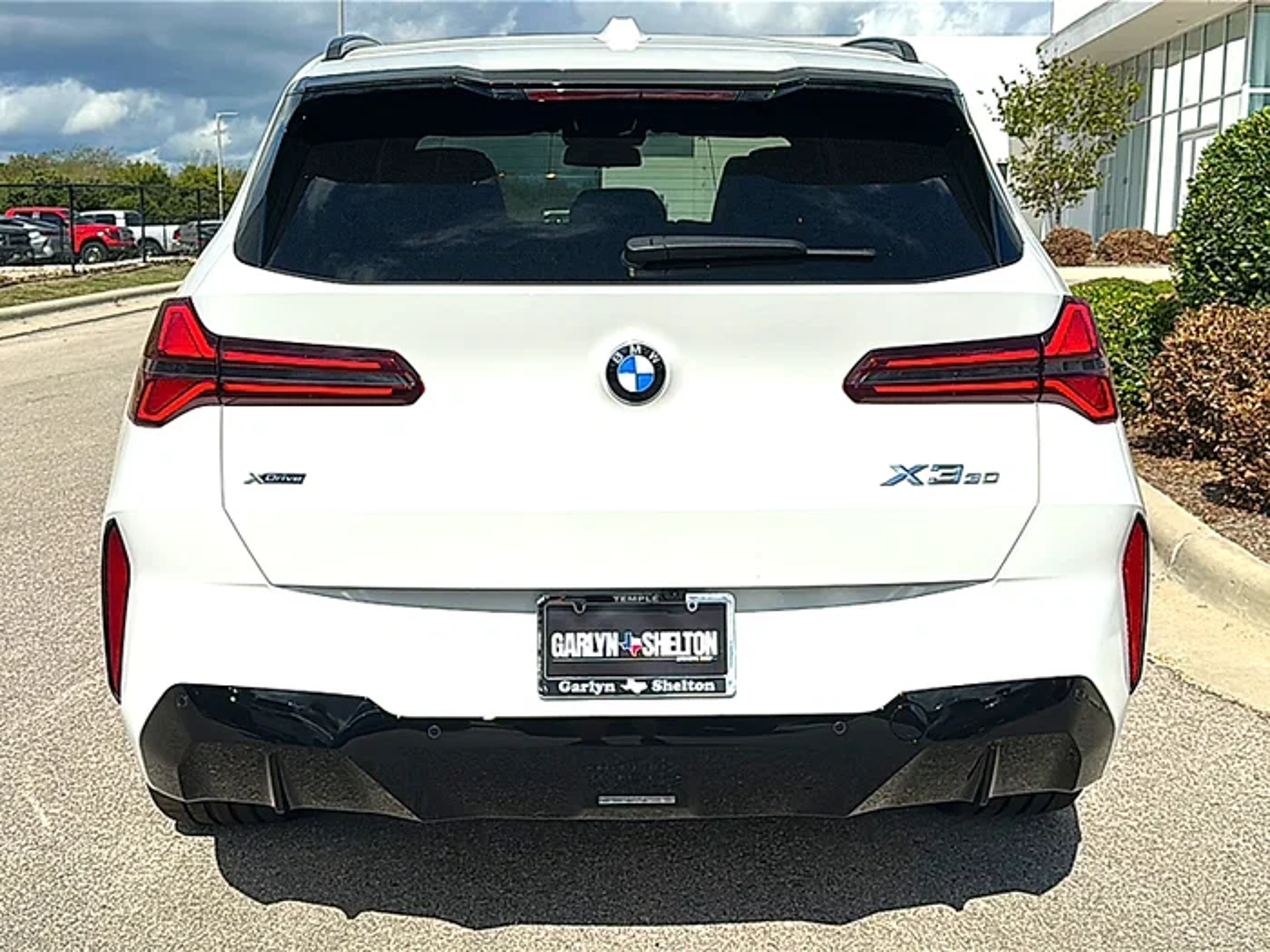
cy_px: 476
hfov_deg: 51.4
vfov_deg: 39.7
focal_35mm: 36
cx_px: 635
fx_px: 1321
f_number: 1.78
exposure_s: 1/10989
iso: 50
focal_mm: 6.86
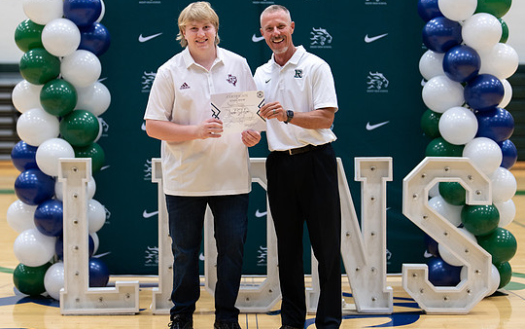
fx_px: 973
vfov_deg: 19.1
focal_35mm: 68
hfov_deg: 30.2
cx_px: 228
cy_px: 128
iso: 400
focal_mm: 50
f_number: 1.2
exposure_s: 1/320
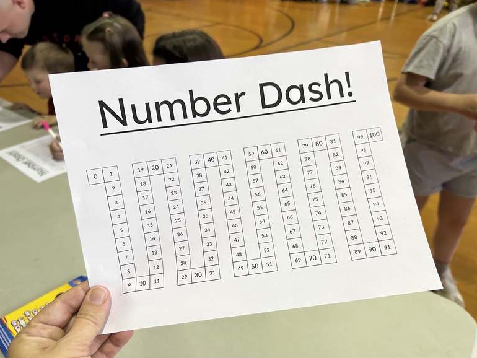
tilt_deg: -31.4
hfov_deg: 65.3
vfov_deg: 51.4
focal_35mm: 27
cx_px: 238
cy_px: 181
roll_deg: -1.7
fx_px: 372
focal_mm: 5.7
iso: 200
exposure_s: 1/60
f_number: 1.5
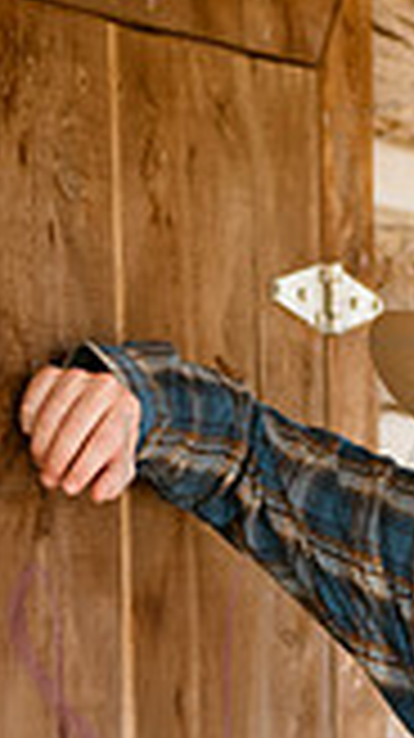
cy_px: 612
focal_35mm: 302
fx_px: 5906
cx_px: 558
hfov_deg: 4.0
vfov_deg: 7.1
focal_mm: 105
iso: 800
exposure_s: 1/500
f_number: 3.5
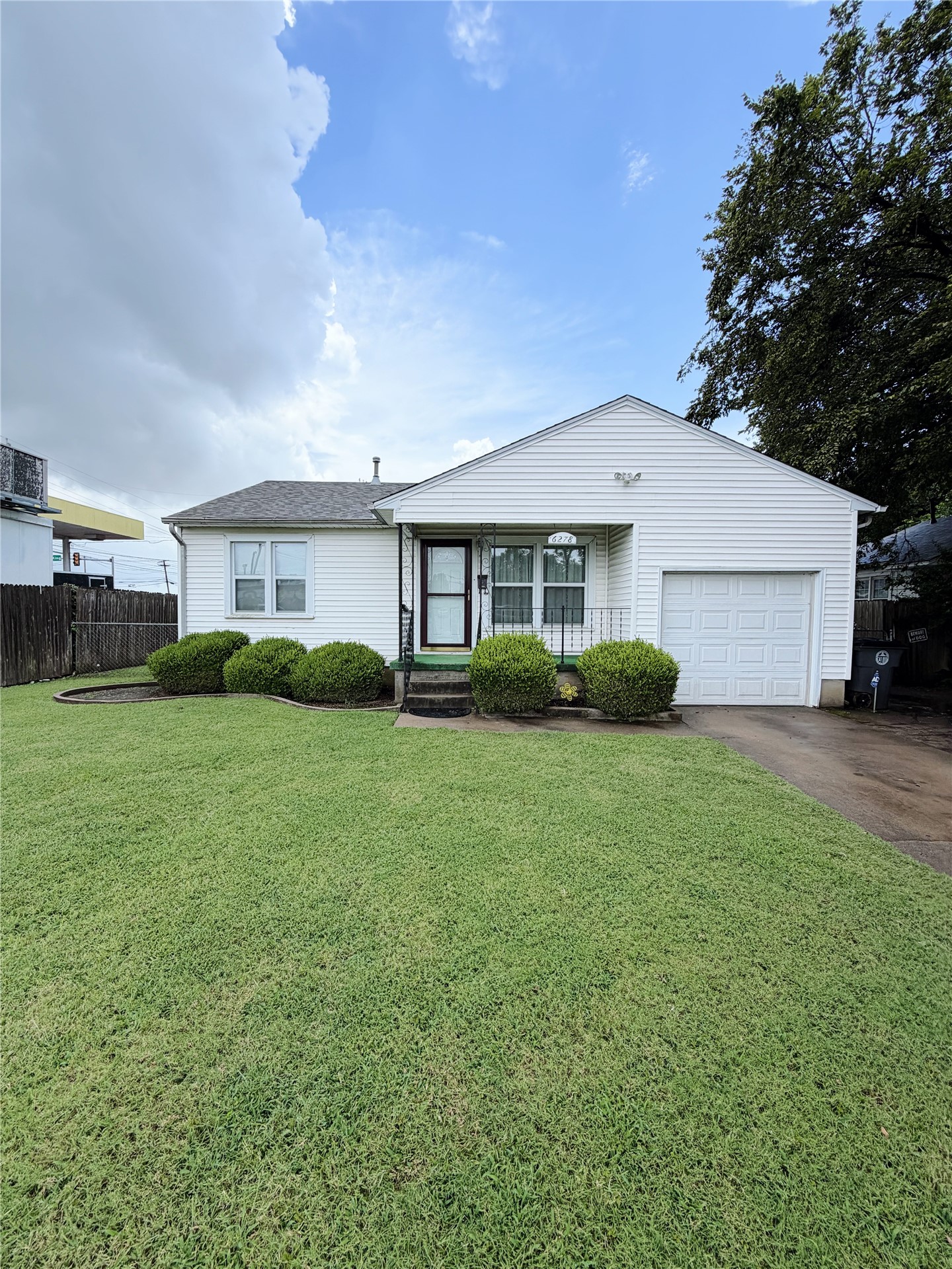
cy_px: 634
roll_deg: -1.2
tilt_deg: -3.8
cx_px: 476
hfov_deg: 85.7
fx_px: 513
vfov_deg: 102.1
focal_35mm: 14
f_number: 2.2
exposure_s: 1/770
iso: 32
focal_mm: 2.22
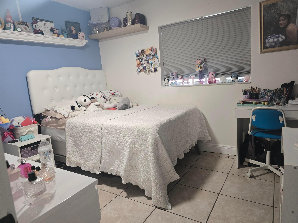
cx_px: 149
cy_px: 112
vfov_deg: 58.9
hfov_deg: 73.9
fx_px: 198
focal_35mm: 23
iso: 640
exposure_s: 1/60
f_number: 1.7
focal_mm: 6.3
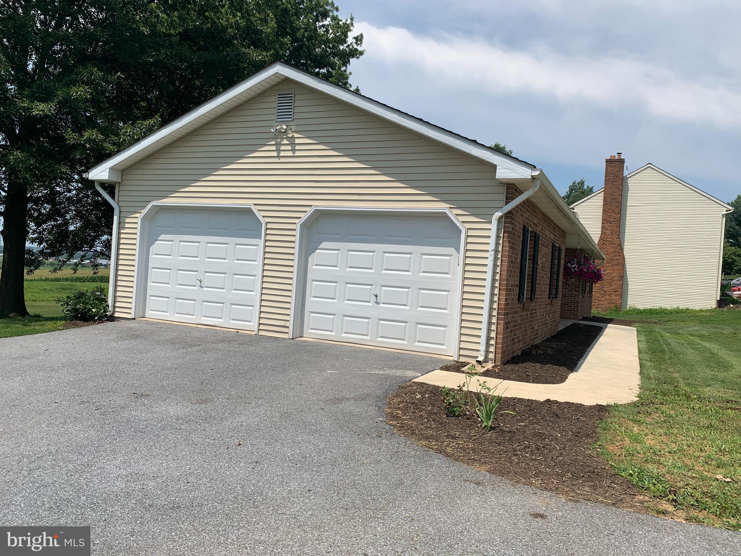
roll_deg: -3.5
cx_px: 370
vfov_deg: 53.1
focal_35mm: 26
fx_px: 557
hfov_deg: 67.3
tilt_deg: +1.9
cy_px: 278
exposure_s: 1/3937
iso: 25
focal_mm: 4.25
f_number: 1.8
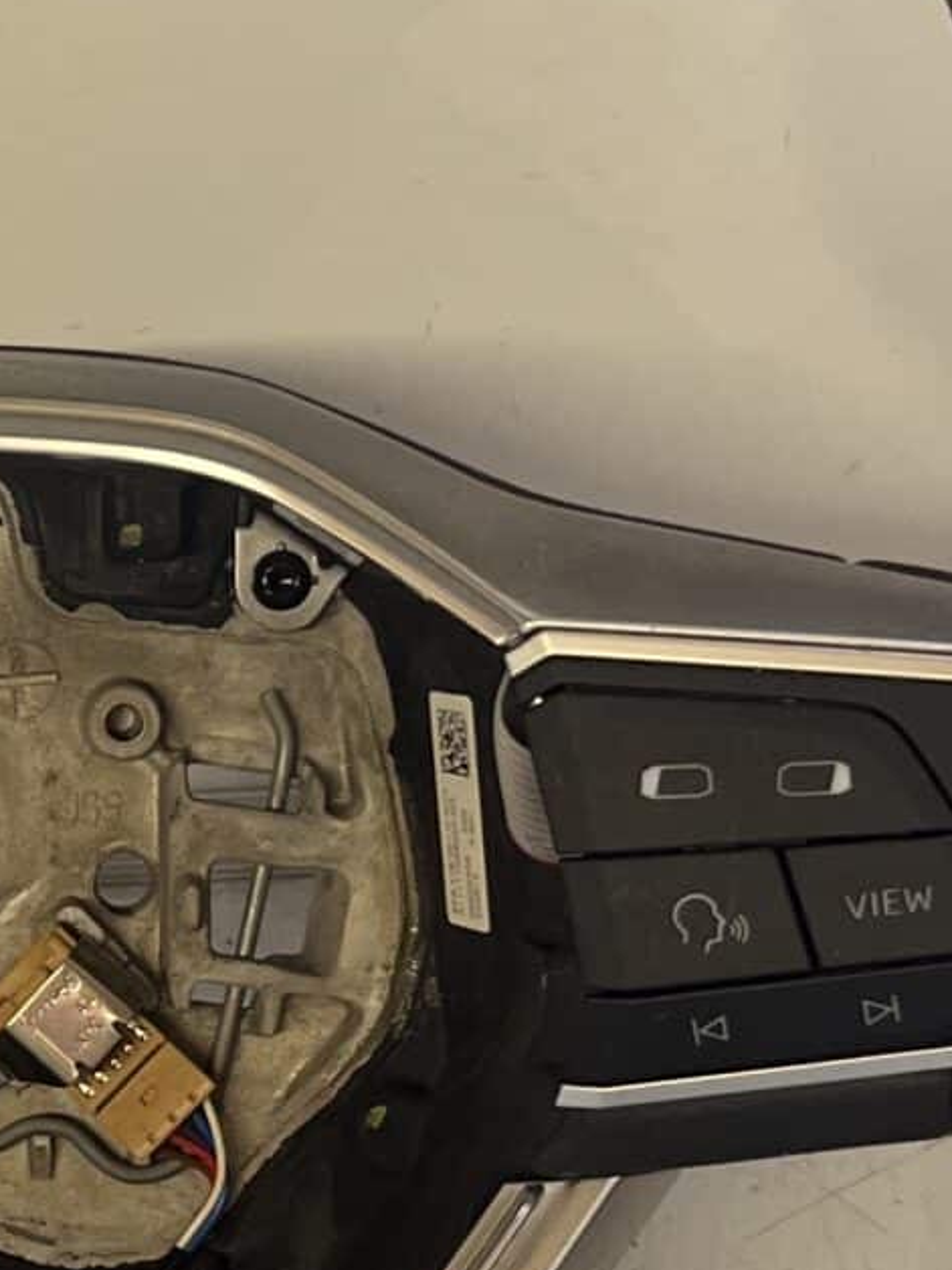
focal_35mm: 106
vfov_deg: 18.4
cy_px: 977
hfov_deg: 13.6
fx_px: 3887
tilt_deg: -47.6
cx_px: -148
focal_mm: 5.1
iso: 125
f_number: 1.6
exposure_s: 1/107
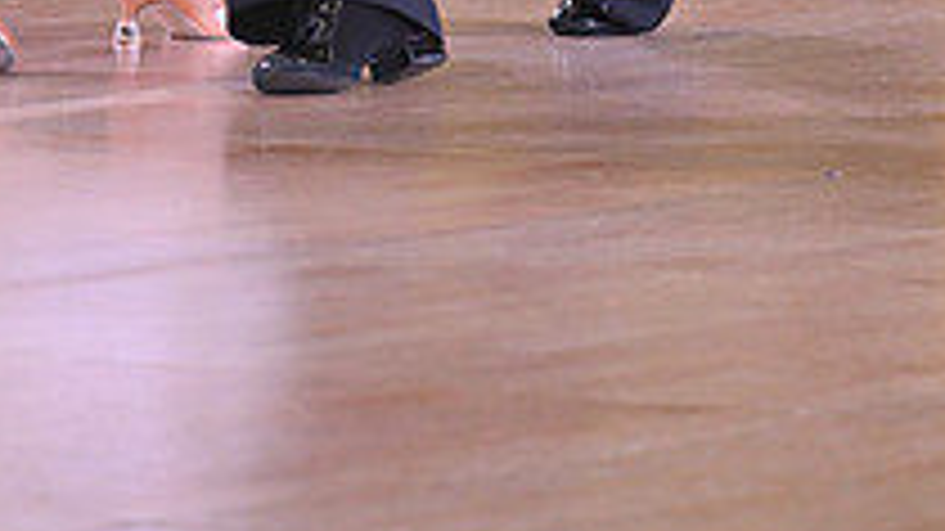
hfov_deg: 3.7
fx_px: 14480
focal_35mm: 578
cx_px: 137
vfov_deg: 2.1
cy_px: -729
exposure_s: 1/400
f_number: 5
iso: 3200
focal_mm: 200
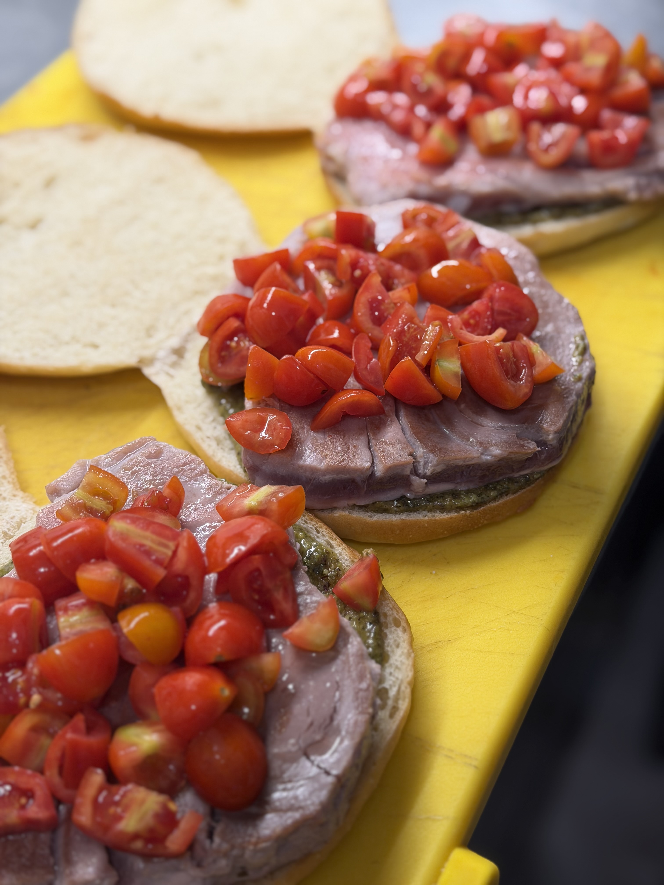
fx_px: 1228
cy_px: 442
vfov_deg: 39.7
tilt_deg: -47.1
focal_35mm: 48
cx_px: 332
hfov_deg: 30.3
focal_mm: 6.76
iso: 50
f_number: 1.78
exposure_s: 1/50
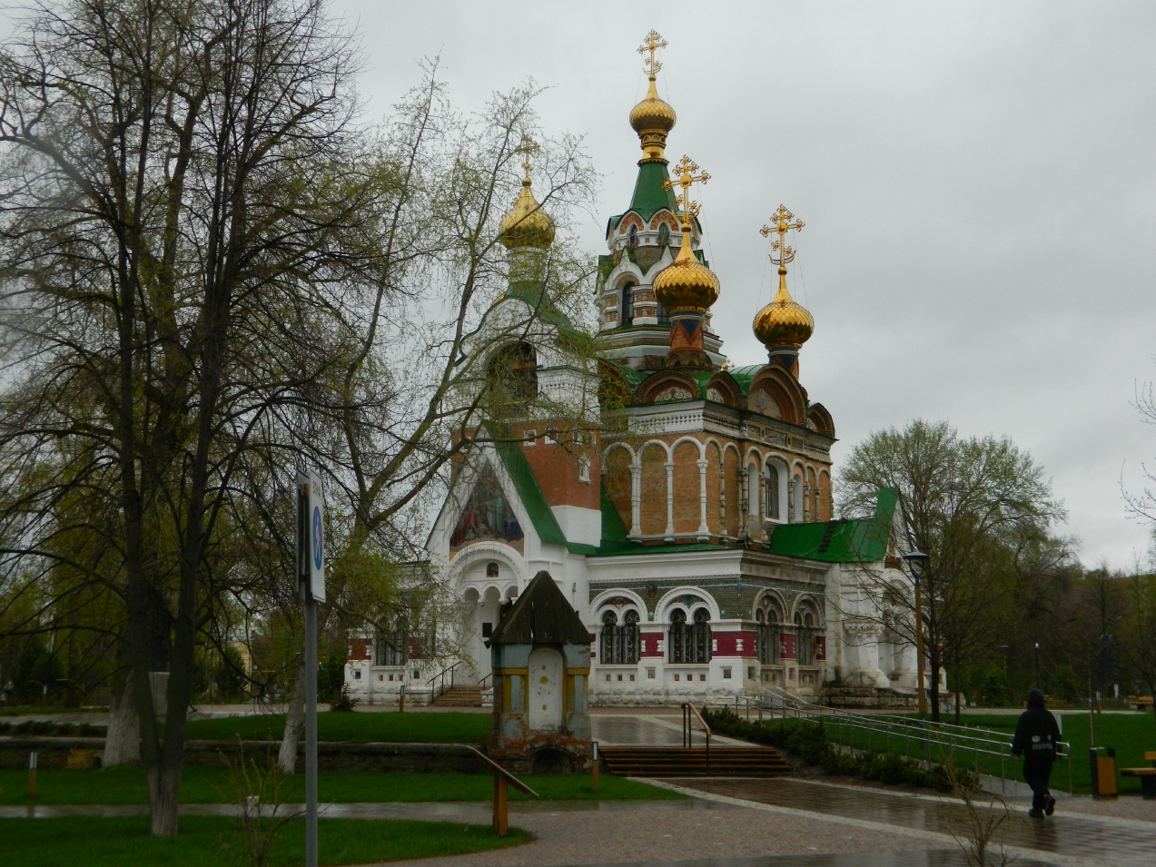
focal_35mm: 48
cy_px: 436
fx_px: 1603
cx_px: 569
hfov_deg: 39.7
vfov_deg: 30.3
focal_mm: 8.4
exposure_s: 1/400
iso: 160
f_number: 3.6
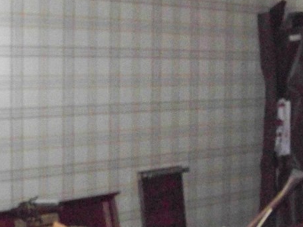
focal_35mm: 81
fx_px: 709
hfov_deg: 24.1
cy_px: 114
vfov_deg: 18.2
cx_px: 147
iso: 1600
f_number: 2.8
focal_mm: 5.85
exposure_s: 1/30
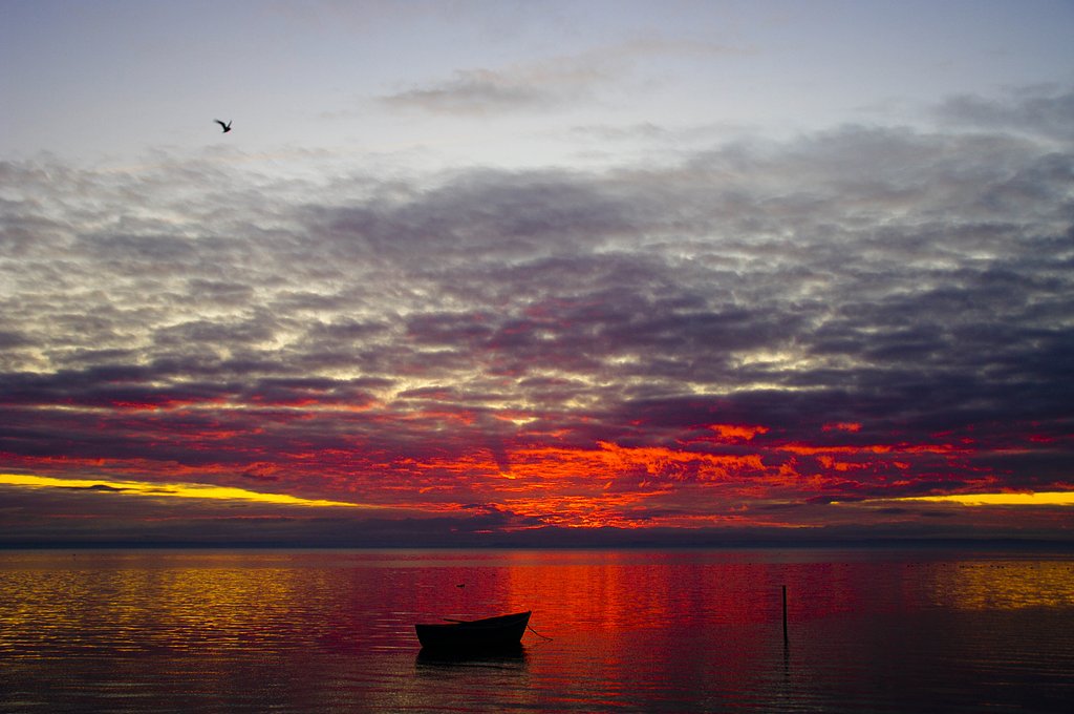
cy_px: 357
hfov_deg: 46.5
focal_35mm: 42
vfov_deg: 31.8
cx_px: 537
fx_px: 1251
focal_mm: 28
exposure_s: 1/60
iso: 100
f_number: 4.5
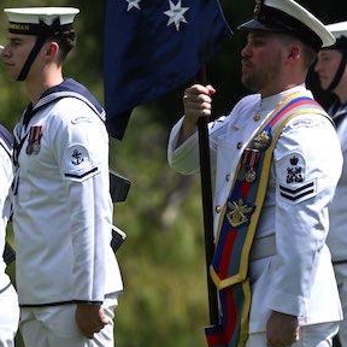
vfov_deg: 2.9
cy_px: 259
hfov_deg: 2.9
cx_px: -34
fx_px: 6929
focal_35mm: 611
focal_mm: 230
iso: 500
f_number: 4
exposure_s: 1/5000
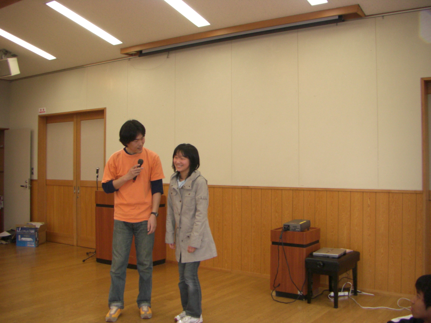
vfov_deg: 37.7
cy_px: 162
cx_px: 216
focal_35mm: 38
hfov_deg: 49.0
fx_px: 473
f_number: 3.4
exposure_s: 1/60
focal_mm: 6.3
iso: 200
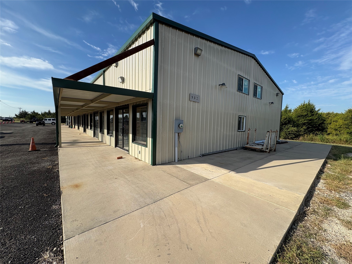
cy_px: 132
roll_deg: -1.7
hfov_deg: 102.1
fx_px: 142
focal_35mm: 14
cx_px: 176
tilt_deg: -3.0
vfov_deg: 85.7
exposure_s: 1/1789
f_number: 2.2
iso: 50
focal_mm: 2.22
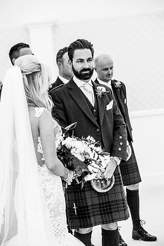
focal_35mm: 150
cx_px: 82
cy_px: 123
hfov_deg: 9.1
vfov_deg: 13.7
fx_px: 1025
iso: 640
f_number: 5.6
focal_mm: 150
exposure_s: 1/250
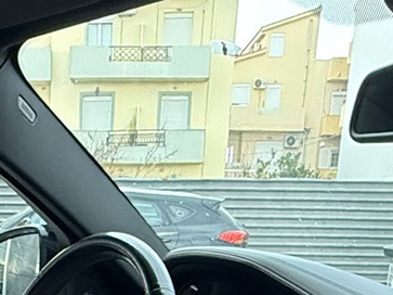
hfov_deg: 25.7
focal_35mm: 74
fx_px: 840
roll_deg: -1.8
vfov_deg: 16.6
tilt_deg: -22.0
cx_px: 58
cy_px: 533
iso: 250
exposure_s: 1/67
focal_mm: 2.22
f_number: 2.2
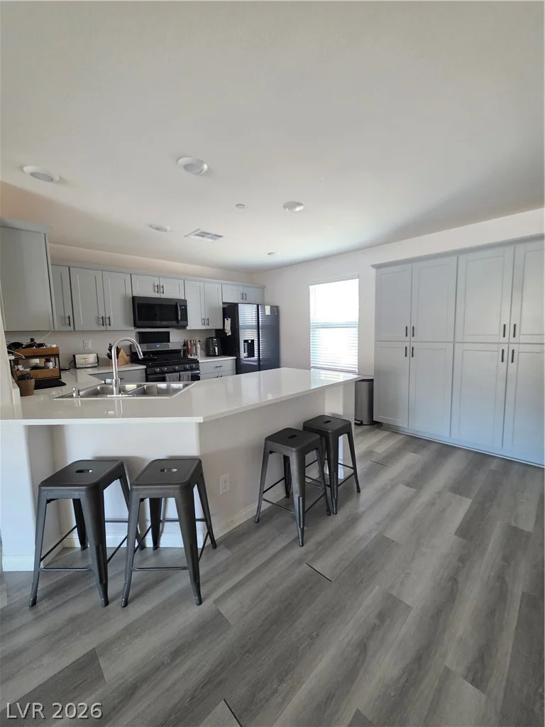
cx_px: 272
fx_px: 273
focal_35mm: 13
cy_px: 364
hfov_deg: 89.9
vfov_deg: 106.2
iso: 640
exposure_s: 1/60
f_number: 1.9
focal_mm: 2.2
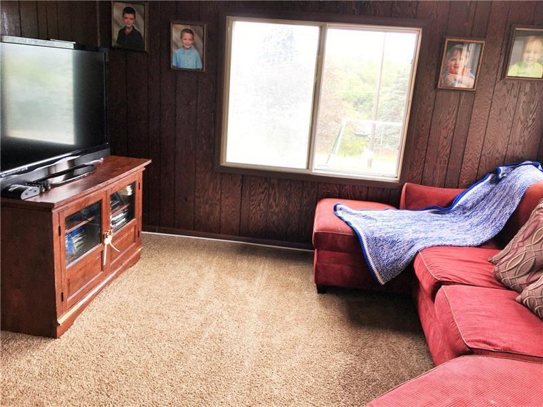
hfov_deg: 61.7
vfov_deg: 48.2
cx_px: 272
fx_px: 455
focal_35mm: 29
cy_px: 204
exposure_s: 1/60
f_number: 2.2
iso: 32
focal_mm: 4.15
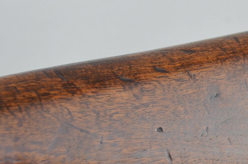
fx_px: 2097
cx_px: 225
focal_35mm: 305
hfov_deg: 6.8
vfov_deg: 4.5
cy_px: 136
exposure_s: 1/250
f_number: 5.6
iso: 800
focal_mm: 80
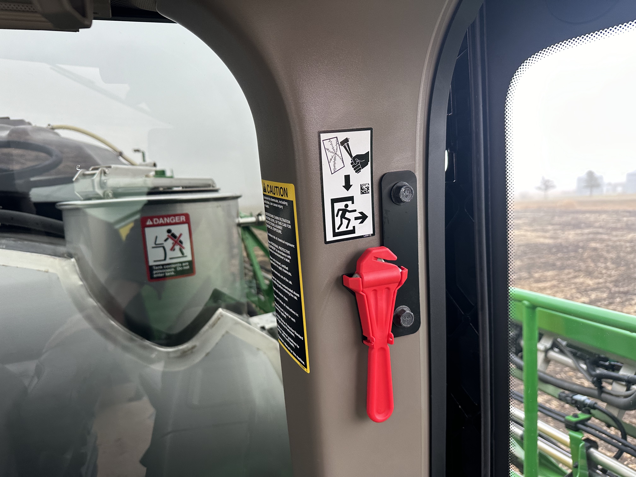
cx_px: 318
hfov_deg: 71.6
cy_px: 238
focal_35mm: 24
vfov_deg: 56.8
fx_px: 441
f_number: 1.78
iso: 160
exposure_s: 1/121
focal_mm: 6.86
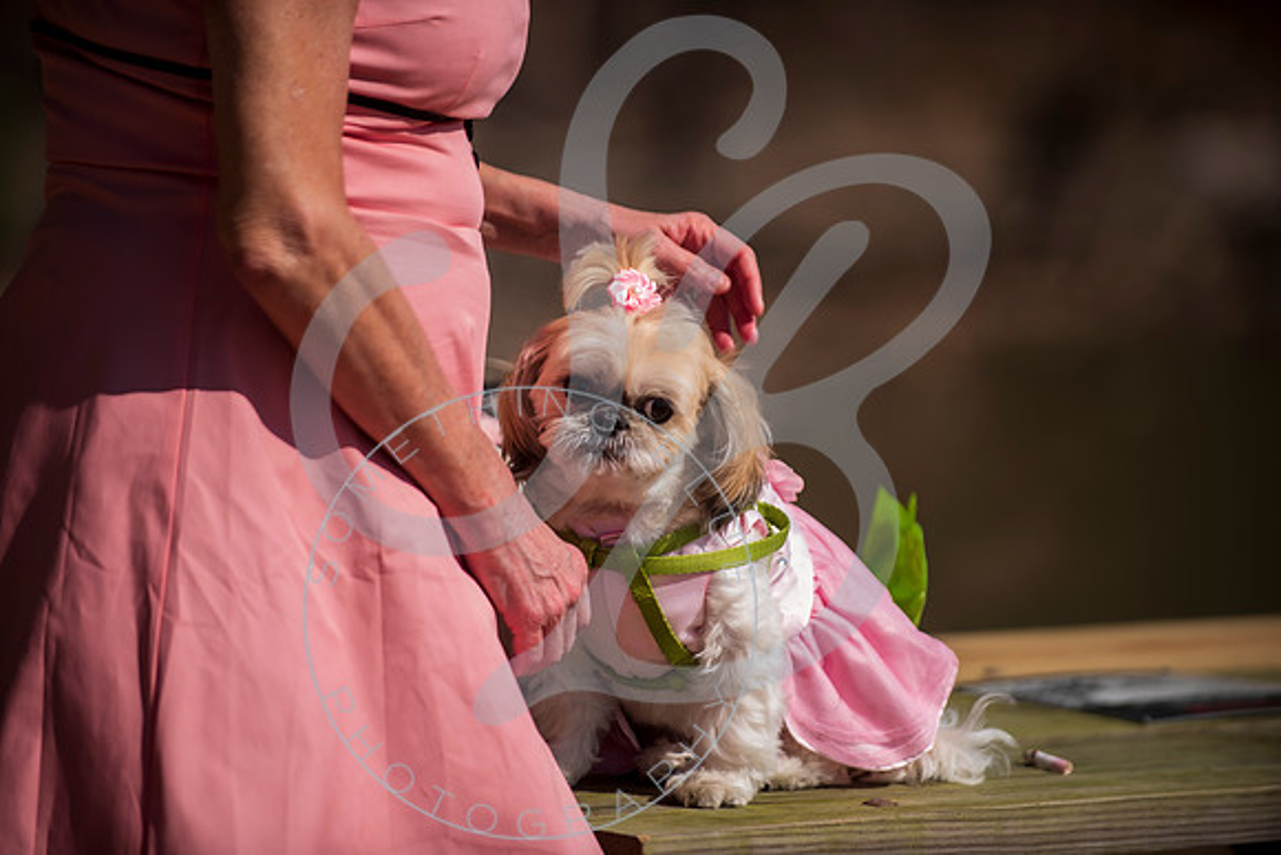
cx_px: 640
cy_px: 428
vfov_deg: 6.9
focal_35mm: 200
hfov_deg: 10.3
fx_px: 7118
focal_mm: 200
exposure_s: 1/2000
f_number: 2.8
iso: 100
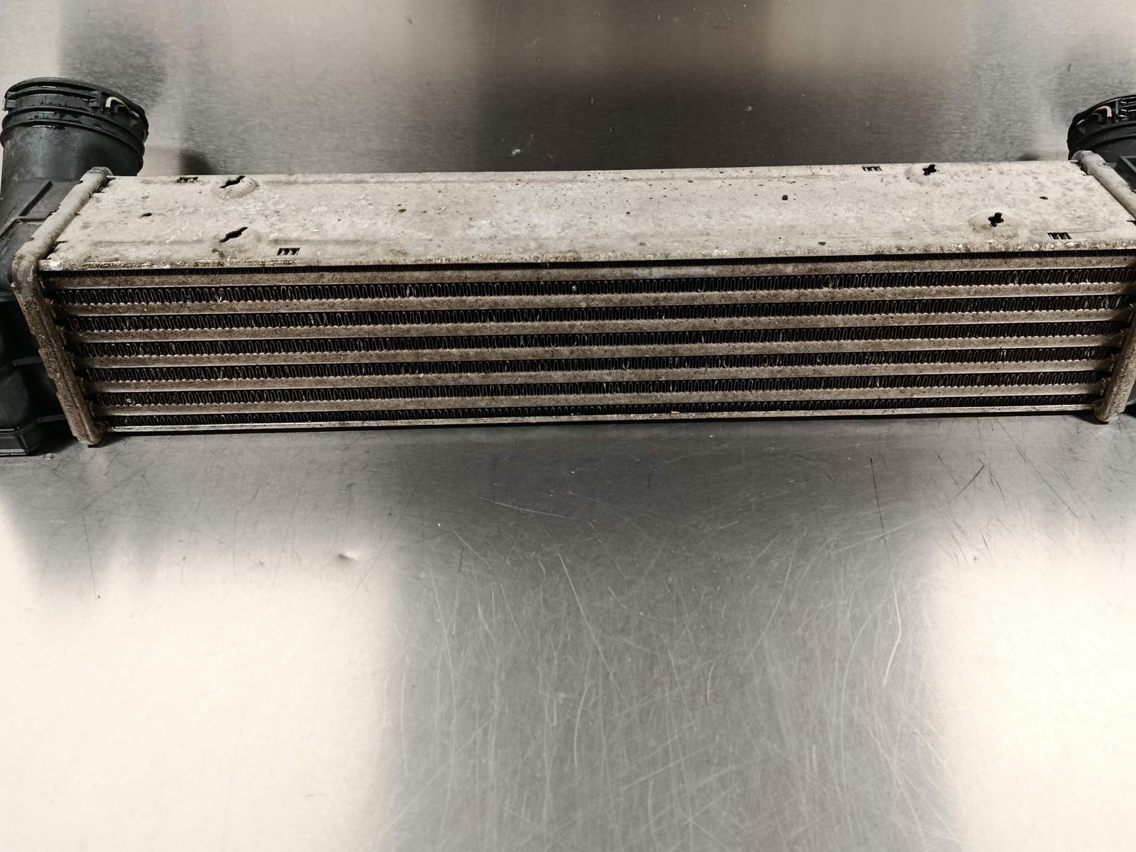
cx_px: 600
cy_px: 370
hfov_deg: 59.9
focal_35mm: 30
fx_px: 985
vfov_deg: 46.7
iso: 1286
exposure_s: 1/33.3
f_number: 1.7
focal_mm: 5.24
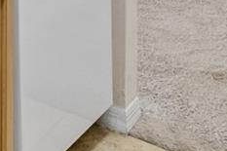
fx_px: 649
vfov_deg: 10.7
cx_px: -210
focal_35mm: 103
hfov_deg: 16.0
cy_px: -246
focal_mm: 10
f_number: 7.1
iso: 100
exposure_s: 1/3.33
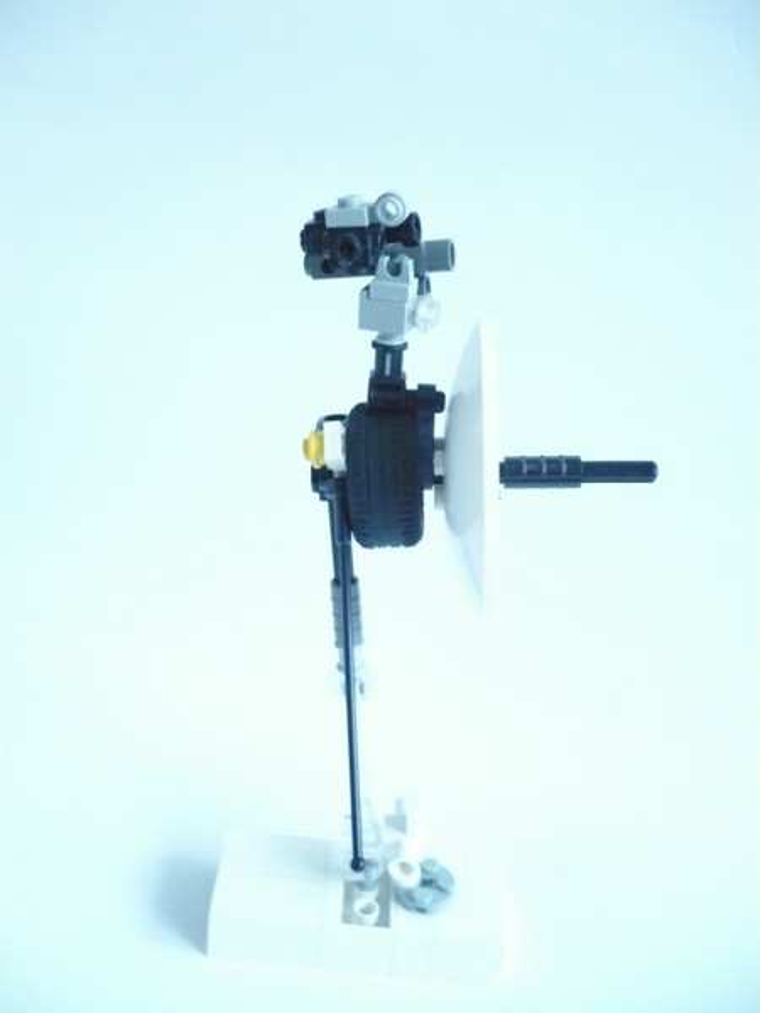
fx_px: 1025
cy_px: 506
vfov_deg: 52.6
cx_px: 380
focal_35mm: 35
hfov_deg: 40.7
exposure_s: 1/4
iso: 400
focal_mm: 5.8
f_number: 2.8
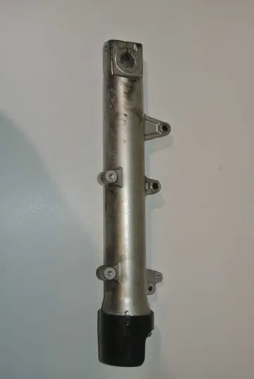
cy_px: 190
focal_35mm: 44
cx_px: 127
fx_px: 464
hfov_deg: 30.6
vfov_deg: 44.5
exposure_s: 1/60
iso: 200
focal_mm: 16.3
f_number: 4.2
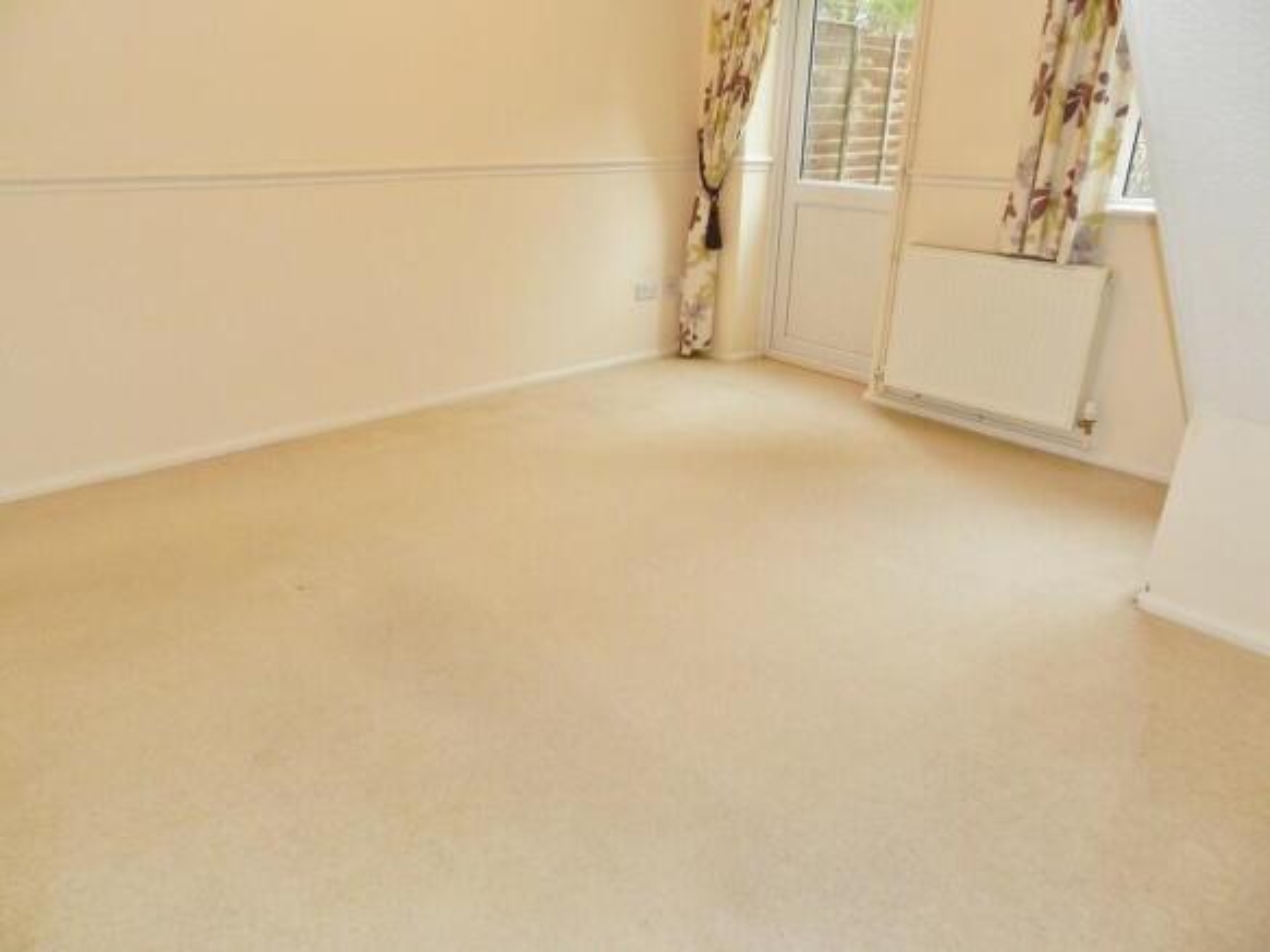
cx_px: 635
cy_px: 476
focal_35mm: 23
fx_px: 844
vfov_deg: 58.9
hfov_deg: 73.9
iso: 200
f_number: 3.4
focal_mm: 4
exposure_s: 1/30
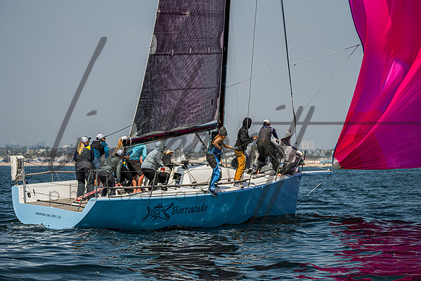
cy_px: 143
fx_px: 1794
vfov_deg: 9.0
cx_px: 193
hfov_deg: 13.4
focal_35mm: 153
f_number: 4.8
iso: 320
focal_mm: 140
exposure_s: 1/4000
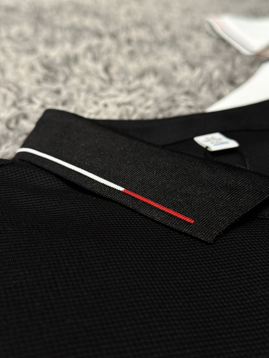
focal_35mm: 48
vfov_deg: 39.7
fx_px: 497
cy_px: 179
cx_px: 134
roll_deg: -3.8
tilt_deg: -26.7
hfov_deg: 30.3
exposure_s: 1/120
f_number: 1.78
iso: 125
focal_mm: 6.86
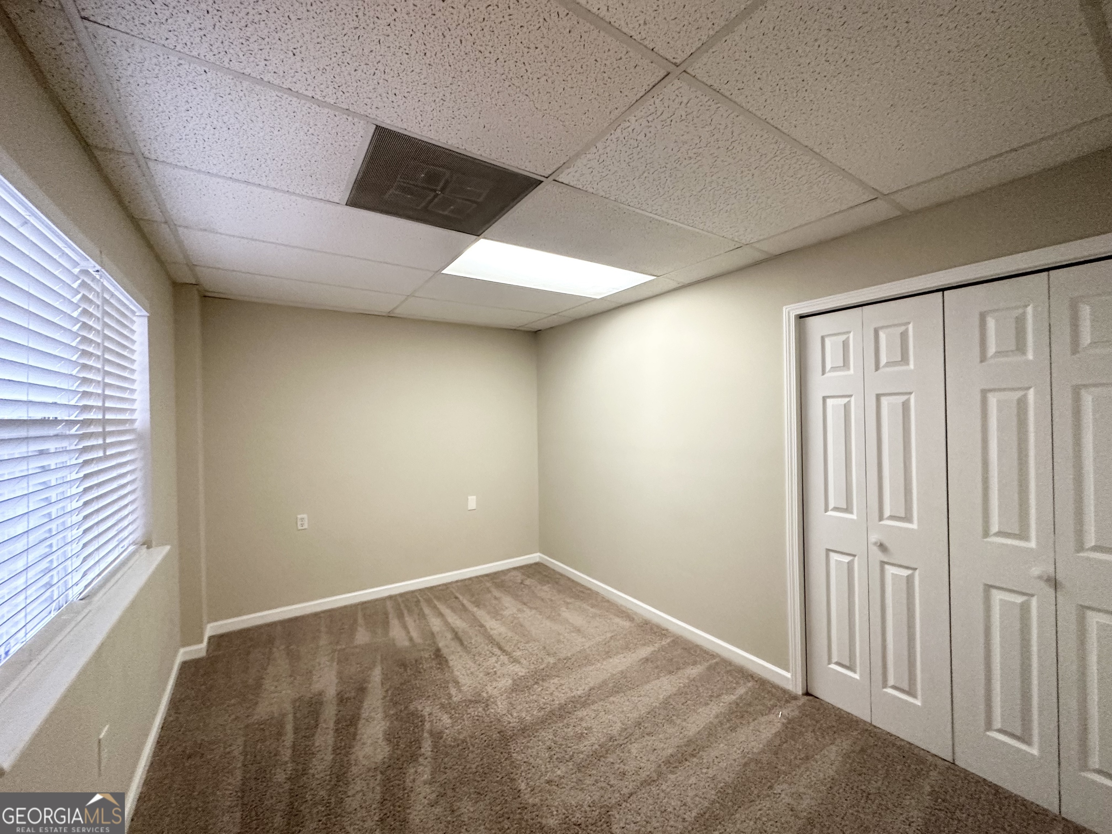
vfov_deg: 85.7
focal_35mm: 14
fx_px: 450
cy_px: 417
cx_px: 556
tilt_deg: -0.2
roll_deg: +0.6
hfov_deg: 102.1
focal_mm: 2.22
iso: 320
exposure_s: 1/60
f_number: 2.2
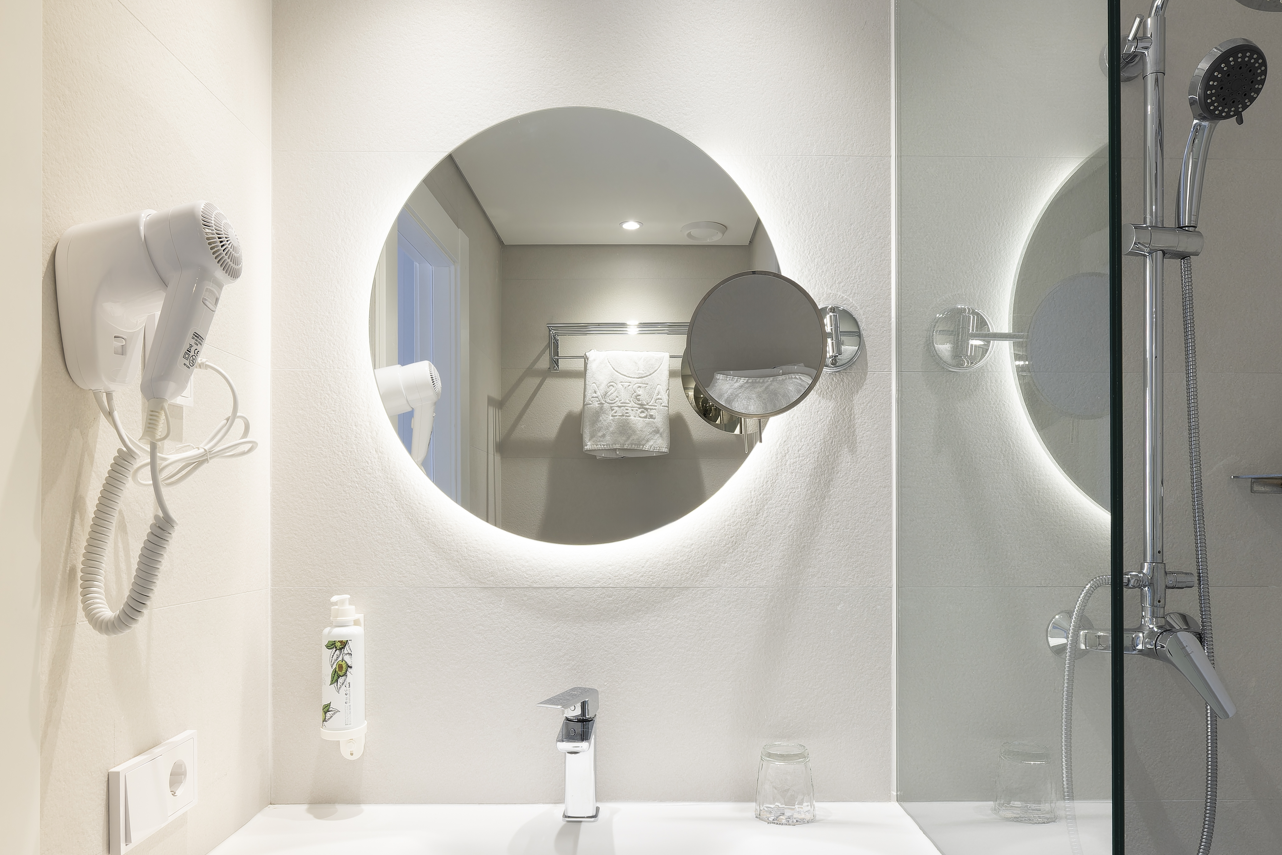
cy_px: 568
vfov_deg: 50.4
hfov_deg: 70.8
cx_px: 766
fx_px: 891
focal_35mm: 25
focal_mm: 14
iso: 160
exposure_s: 1/4
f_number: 13
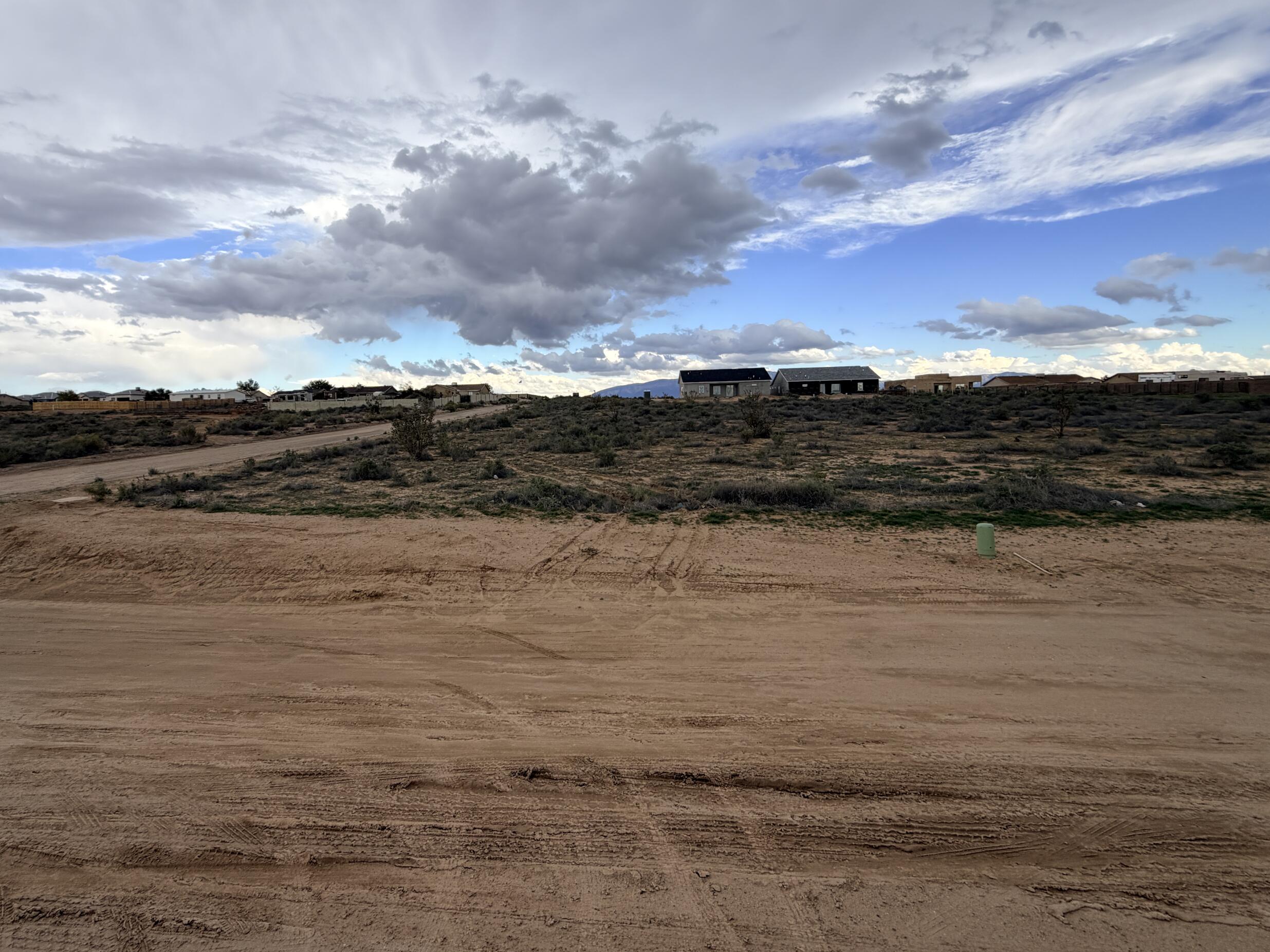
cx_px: 532
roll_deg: +1.5
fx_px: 624
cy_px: 436
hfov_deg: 90.3
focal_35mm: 17
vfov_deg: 74.6
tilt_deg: -1.6
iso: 40
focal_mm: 2.22
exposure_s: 1/770
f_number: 2.2
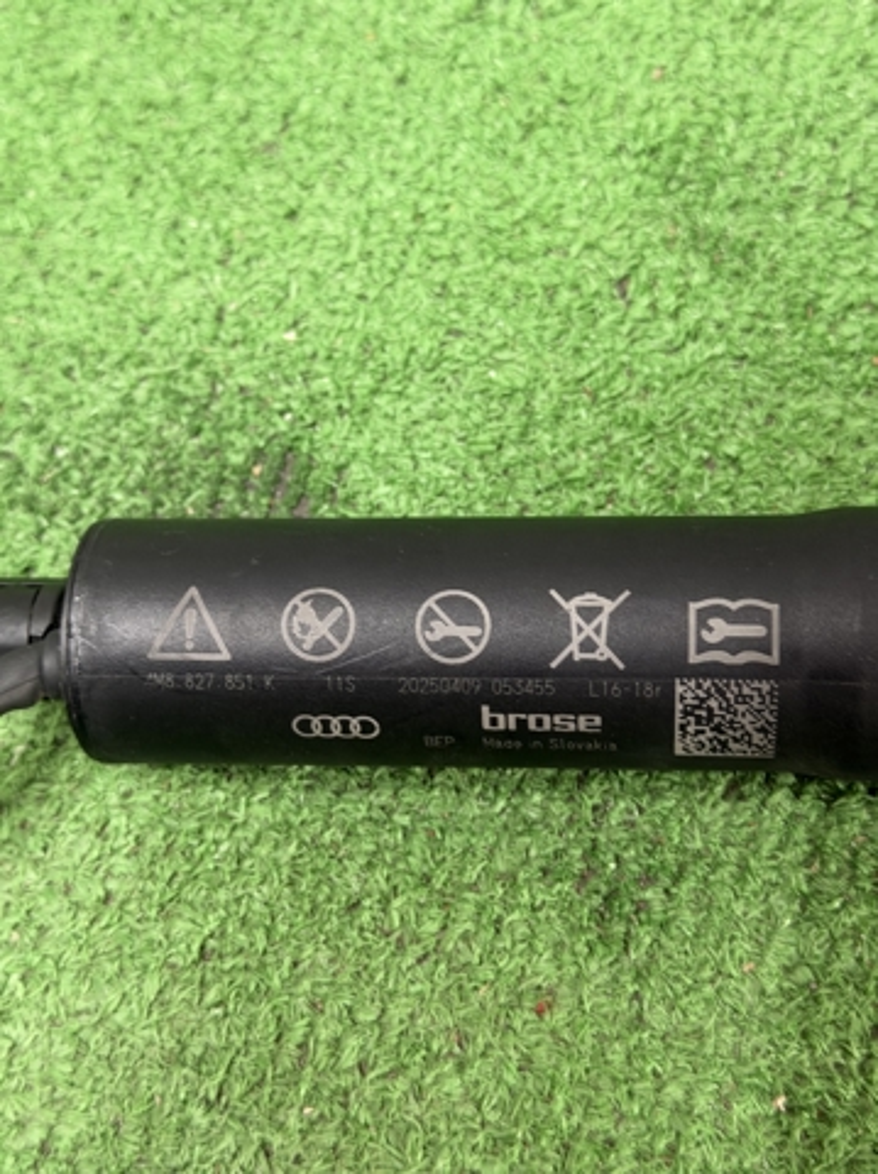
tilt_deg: -61.8
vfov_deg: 39.7
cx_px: 439
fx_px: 1626
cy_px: 587
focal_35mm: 48
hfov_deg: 30.2
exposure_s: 1/50
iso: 125
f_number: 1.78
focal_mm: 6.76
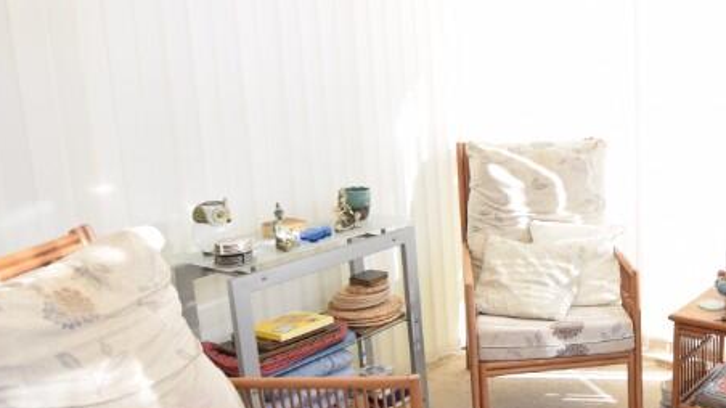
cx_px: 623
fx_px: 754
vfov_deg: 30.2
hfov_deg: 47.3
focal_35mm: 39
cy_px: 184
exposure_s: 1/50
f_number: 3.5
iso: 100
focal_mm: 11
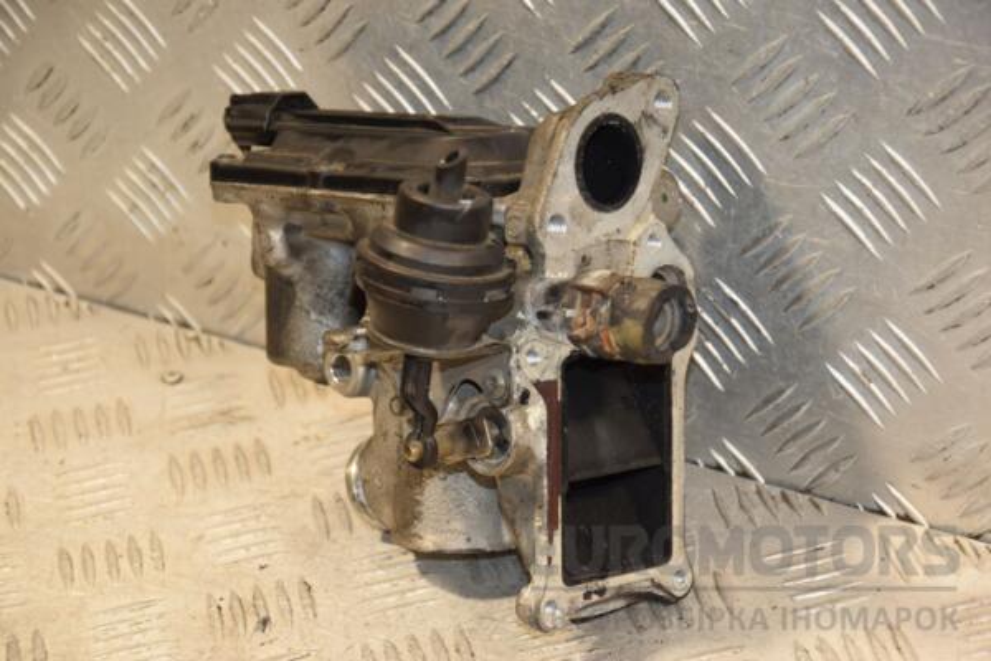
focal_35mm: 120
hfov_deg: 17.1
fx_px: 3303
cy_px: 330
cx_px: 496
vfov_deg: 11.4
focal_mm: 80
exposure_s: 1/160
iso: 800
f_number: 5.3
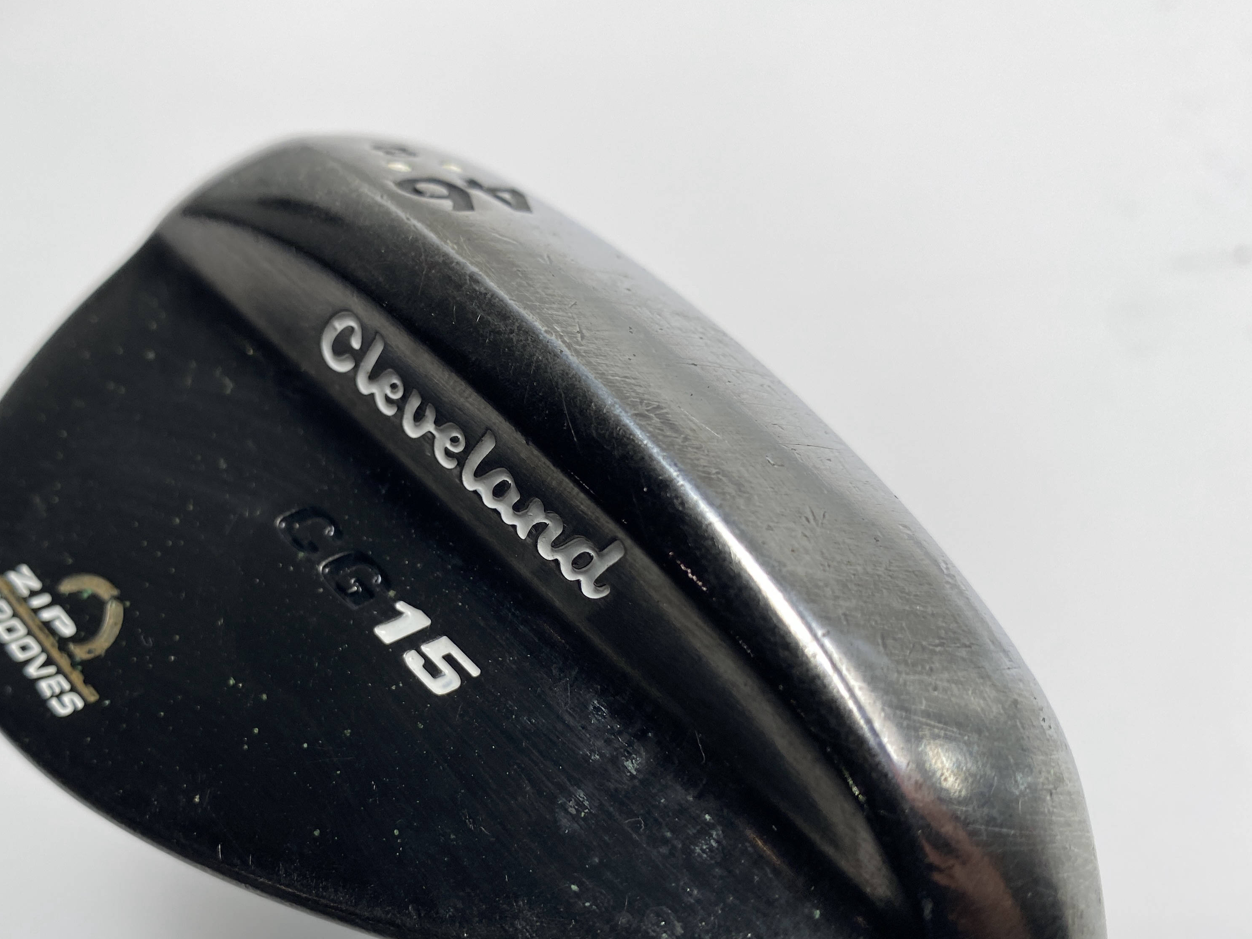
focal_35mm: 34
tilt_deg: -62.0
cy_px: 599
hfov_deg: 53.2
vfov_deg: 41.4
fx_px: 1230
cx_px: 449
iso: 32
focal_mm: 4.25
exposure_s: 1/340
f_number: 1.8
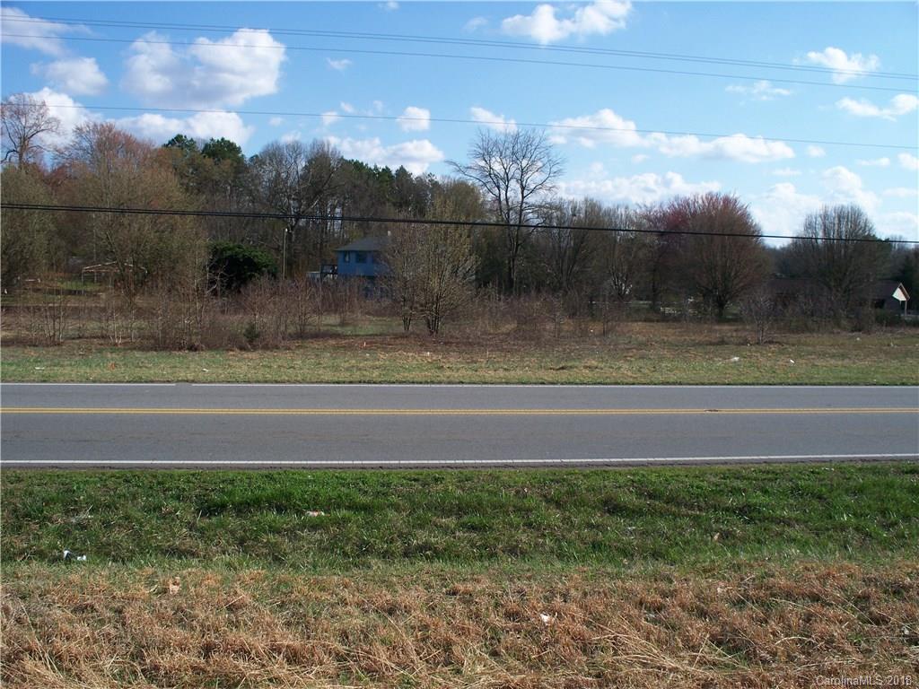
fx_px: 956
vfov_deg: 39.7
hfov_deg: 51.4
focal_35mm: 36
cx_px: 460
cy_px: 344
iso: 64
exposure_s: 1/400
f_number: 5
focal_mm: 7.54
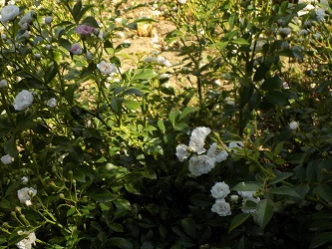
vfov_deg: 19.7
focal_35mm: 75
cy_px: 128
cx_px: 113
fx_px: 720
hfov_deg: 25.9
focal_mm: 9.3
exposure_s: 1/320
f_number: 3.9
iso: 80
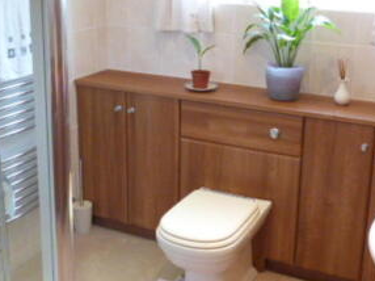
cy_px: 95
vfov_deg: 28.3
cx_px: 199
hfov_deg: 37.5
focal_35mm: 51
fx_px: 552
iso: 400
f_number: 2.8
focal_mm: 4.5
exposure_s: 1/40
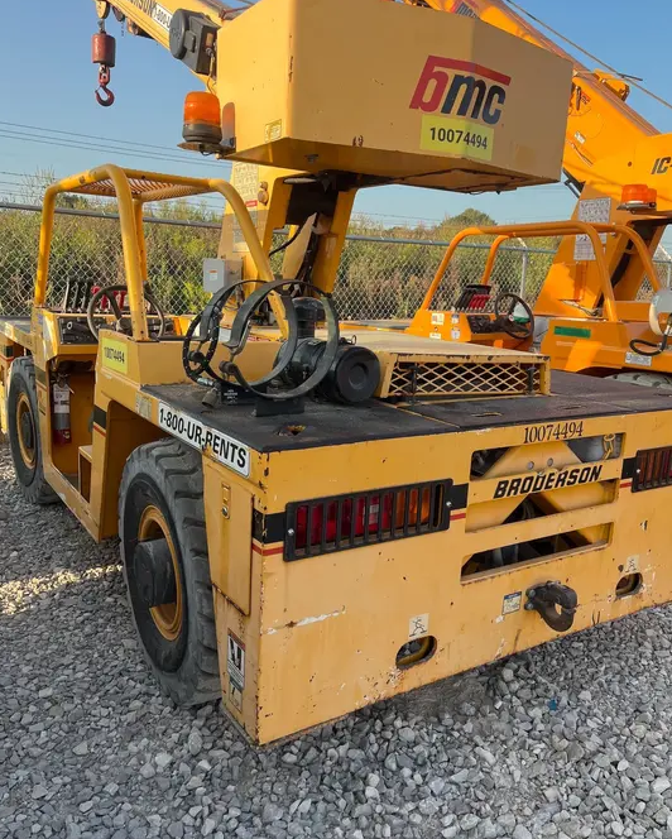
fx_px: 695
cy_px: 420
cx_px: 327
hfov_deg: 51.6
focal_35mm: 28
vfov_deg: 62.2
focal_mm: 5.1
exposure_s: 1/746
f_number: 1.6
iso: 50
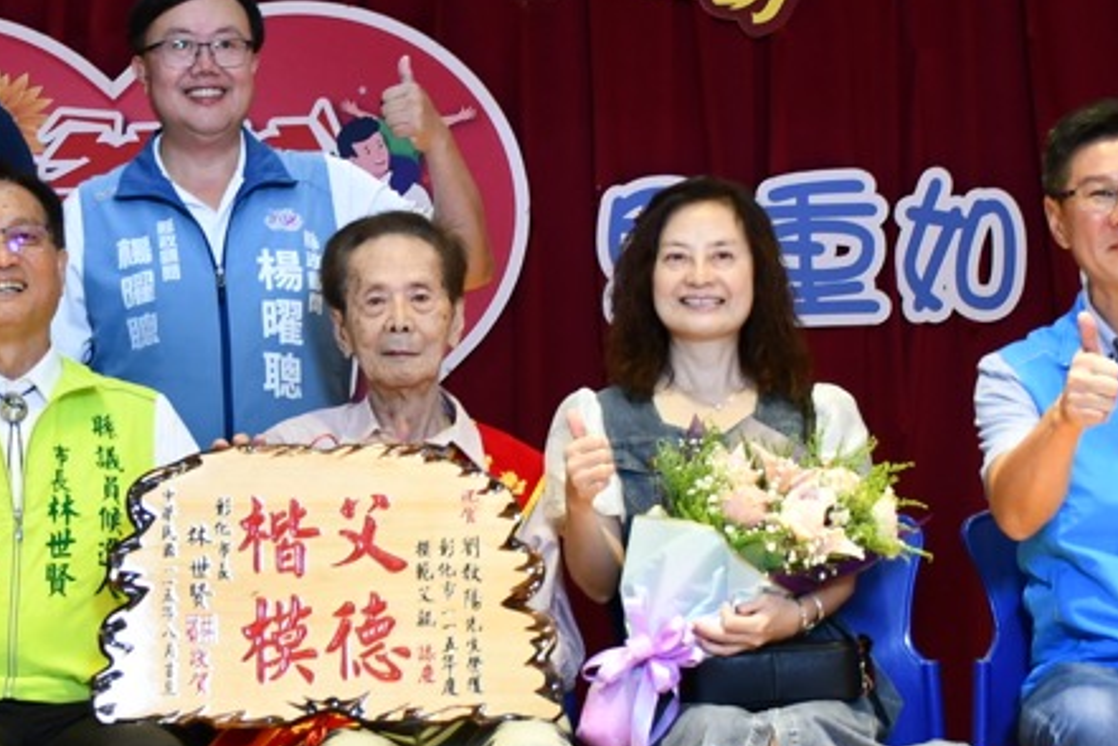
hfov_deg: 17.5
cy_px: 237
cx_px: 226
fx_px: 3602
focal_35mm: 116
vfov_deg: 11.8
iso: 560
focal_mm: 27
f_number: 4
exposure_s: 1/40
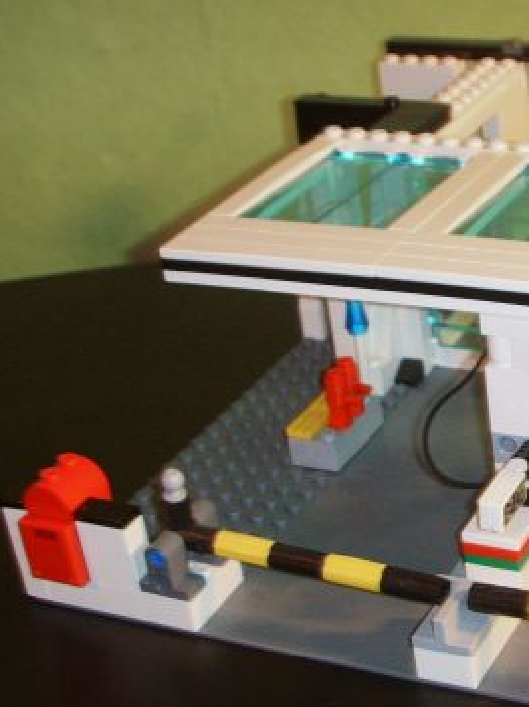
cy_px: 388
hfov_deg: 20.2
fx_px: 1429
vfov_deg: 27.8
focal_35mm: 70
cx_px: 559
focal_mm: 6.6
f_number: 3.5
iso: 100
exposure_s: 1/45
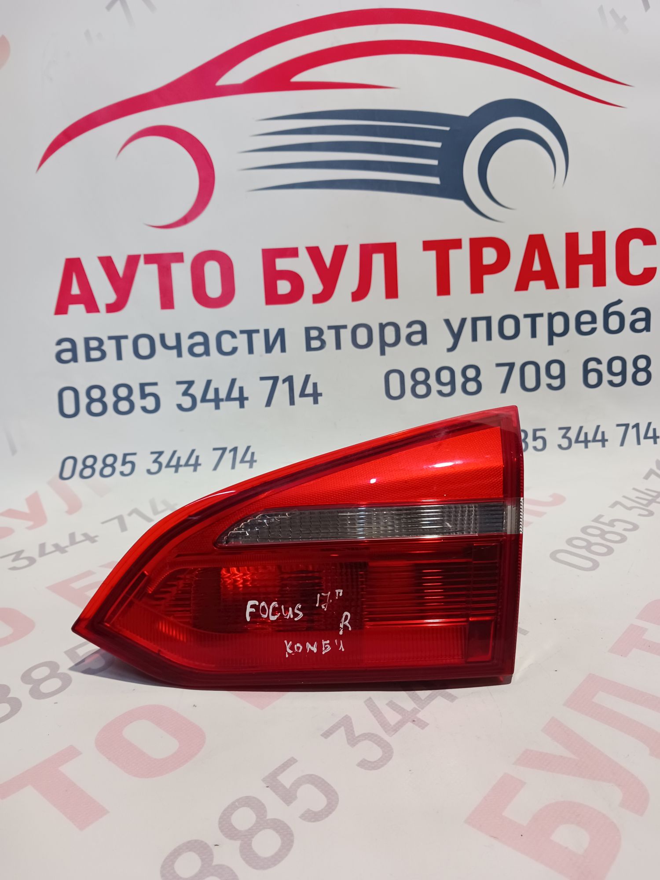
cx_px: 330
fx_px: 686
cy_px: 440
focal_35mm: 27
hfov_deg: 51.4
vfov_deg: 65.3
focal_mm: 4
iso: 200
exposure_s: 1/50
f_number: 1.8
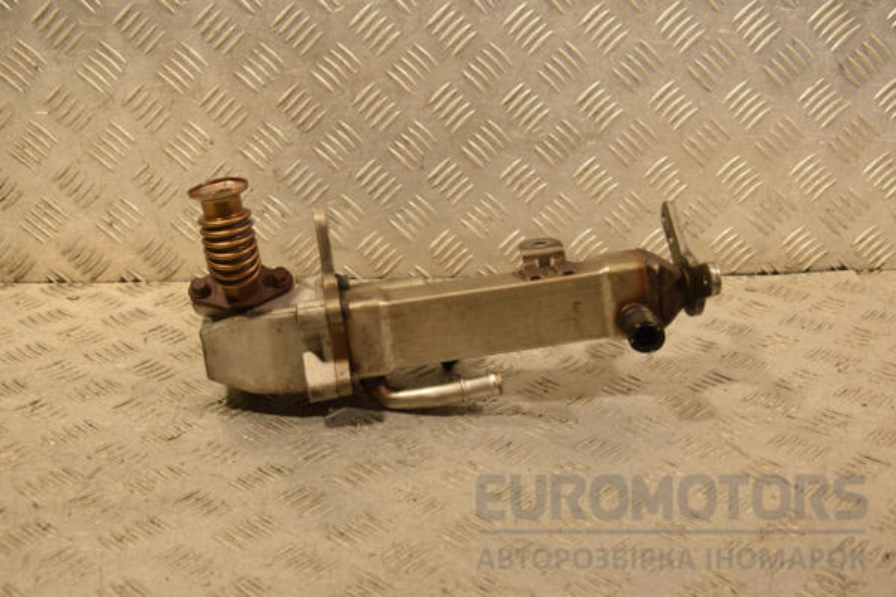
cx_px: 448
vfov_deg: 26.5
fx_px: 1269
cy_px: 298
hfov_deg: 38.9
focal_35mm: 51
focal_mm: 34
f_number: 6.3
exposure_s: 1/160
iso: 800
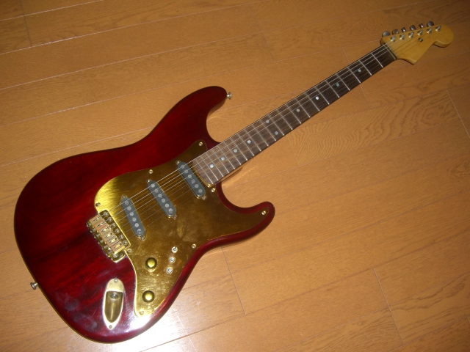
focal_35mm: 38
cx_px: 235
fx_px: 516
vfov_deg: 37.7
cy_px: 176
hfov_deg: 49.0
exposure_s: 1/60
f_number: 2.8
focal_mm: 7.9
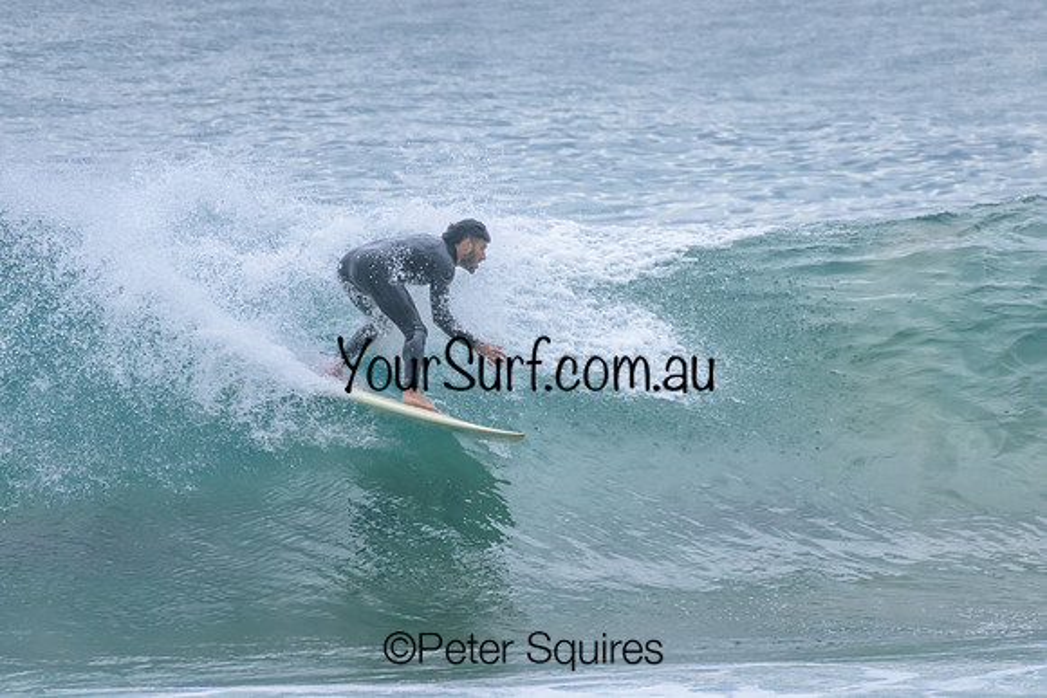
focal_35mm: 1000
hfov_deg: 2.1
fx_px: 29089
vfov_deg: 1.4
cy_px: 349
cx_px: 524
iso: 2200
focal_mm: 1000
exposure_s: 1/2000
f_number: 11
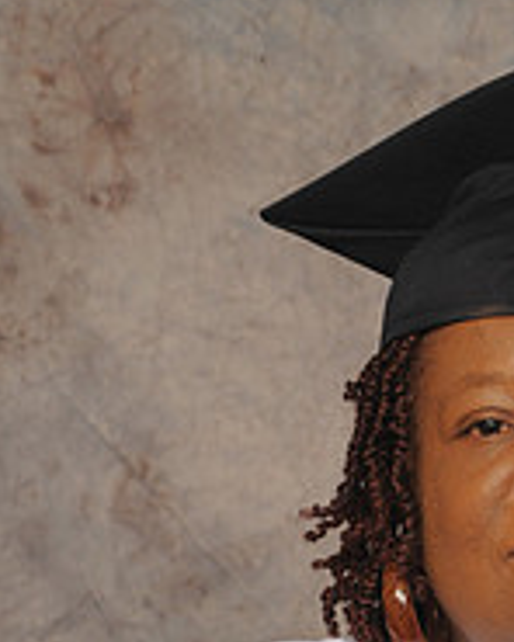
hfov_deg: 4.1
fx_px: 7121
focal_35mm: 374
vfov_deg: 5.1
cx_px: 578
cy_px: 736
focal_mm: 85
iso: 200
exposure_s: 1/60
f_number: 5.6
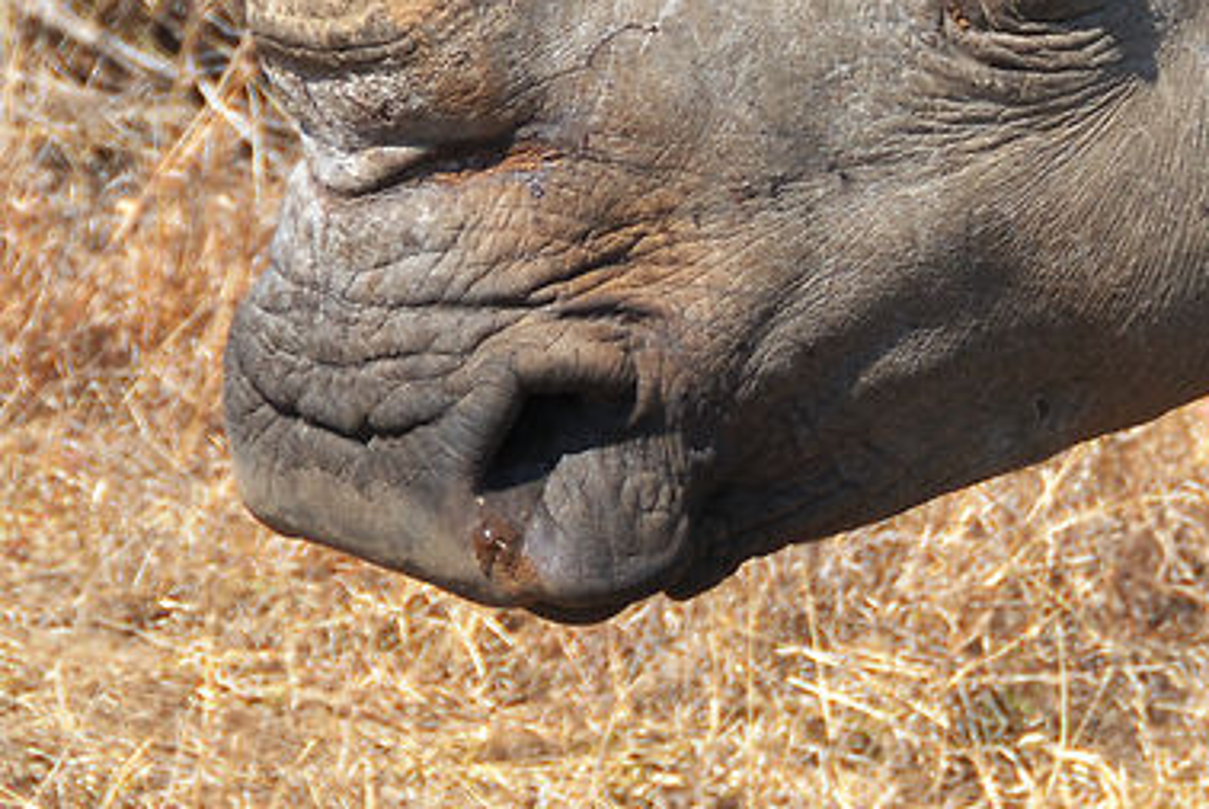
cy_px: -243
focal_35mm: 435
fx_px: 14638
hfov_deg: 4.7
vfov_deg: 3.2
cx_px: 1212
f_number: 7.1
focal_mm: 105
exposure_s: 1/320
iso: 100
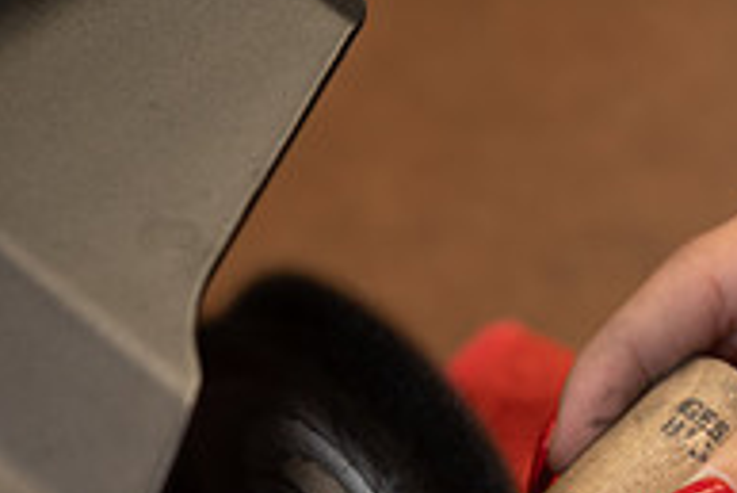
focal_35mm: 210
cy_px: 646
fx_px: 4302
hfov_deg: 9.8
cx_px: 584
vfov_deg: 6.5
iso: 250
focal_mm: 70
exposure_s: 1/160
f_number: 4
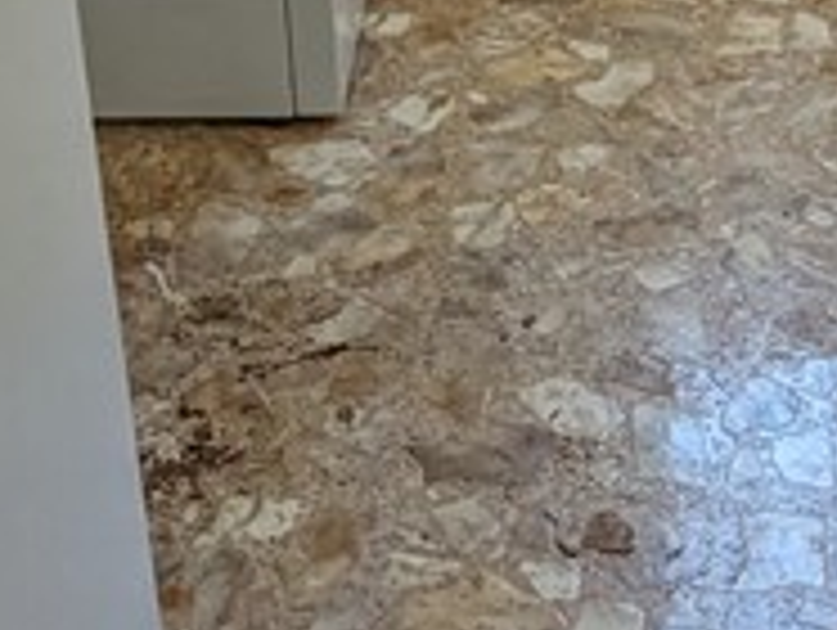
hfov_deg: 22.2
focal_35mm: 88
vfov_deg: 15.1
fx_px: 2131
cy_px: -423
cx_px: 459
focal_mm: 2.35
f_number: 2.2
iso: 101
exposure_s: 1/184
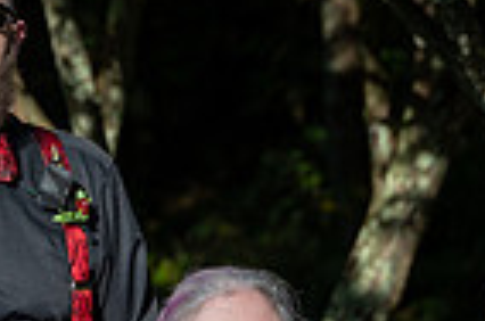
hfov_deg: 6.7
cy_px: 338
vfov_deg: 4.4
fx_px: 4127
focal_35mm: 307
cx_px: 157
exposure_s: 1/8000
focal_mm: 75
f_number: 4
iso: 1000
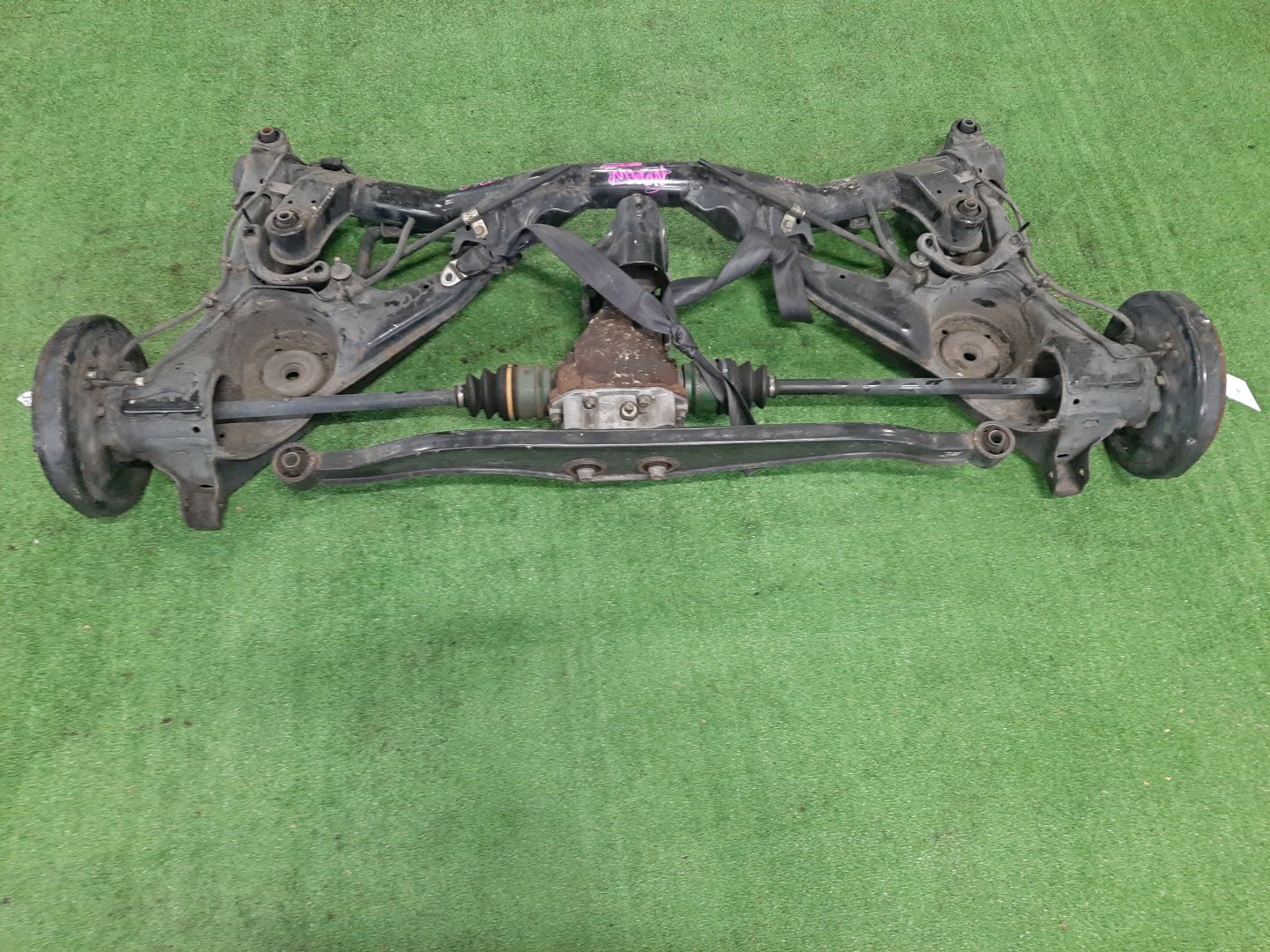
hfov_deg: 67.3
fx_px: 954
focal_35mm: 26
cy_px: 476
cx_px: 635
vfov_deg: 53.1
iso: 216
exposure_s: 1/25
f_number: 1.7
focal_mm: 3.93
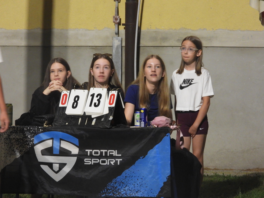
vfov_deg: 5.0
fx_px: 2288
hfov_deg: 6.6
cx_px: 132
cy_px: 99
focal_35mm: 300
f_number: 4.5
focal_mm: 53.9
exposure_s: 1/13
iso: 800
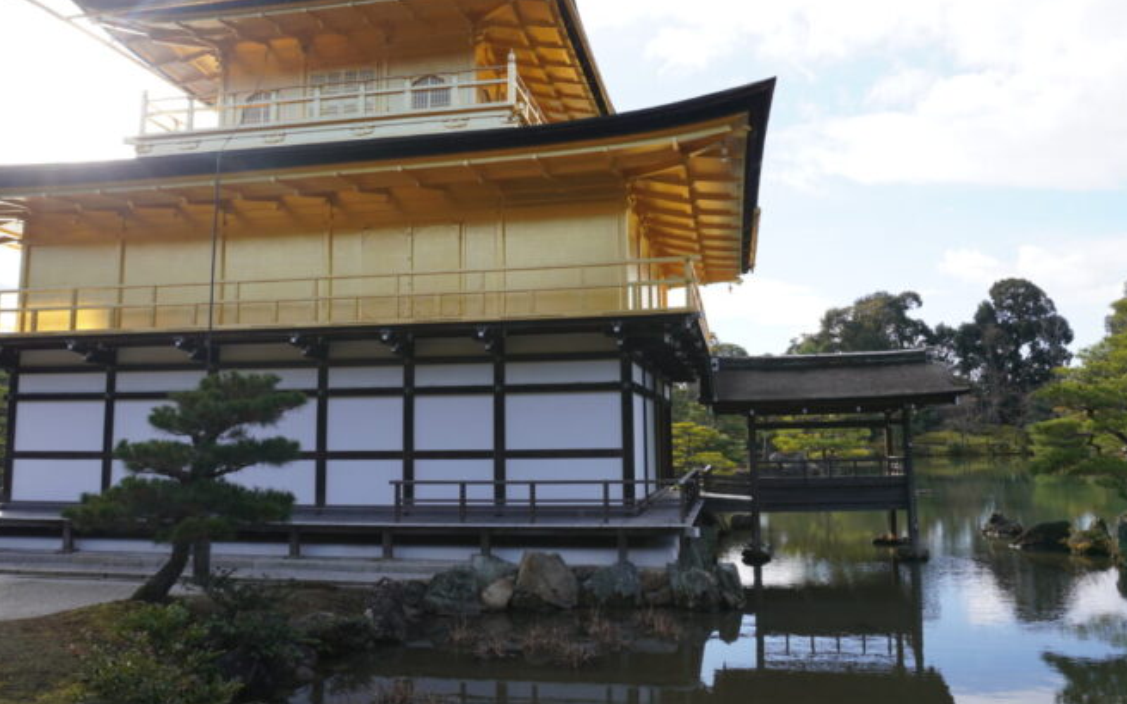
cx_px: 580
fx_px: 860
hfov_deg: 66.5
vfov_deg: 44.5
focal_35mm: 28
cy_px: 327
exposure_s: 1/160
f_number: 6.3
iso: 100
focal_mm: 16
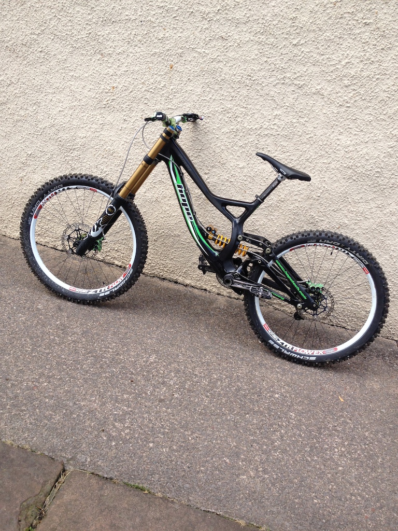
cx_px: 199
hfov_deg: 40.7
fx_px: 537
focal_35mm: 35
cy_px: 266
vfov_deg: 52.6
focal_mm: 4.28
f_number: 2.4
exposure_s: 1/336
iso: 50
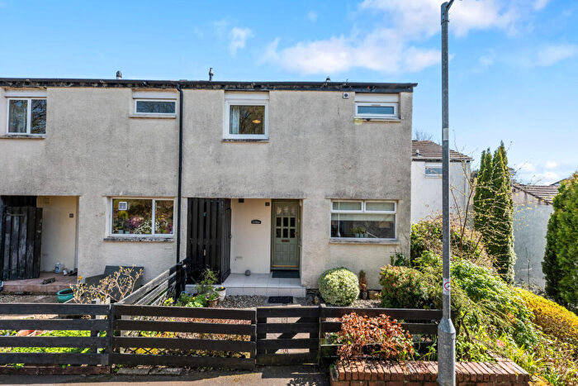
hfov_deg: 104.2
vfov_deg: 81.2
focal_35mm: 14
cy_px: 193
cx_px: 289
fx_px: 225
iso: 640
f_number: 8
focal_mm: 14
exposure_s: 1/640
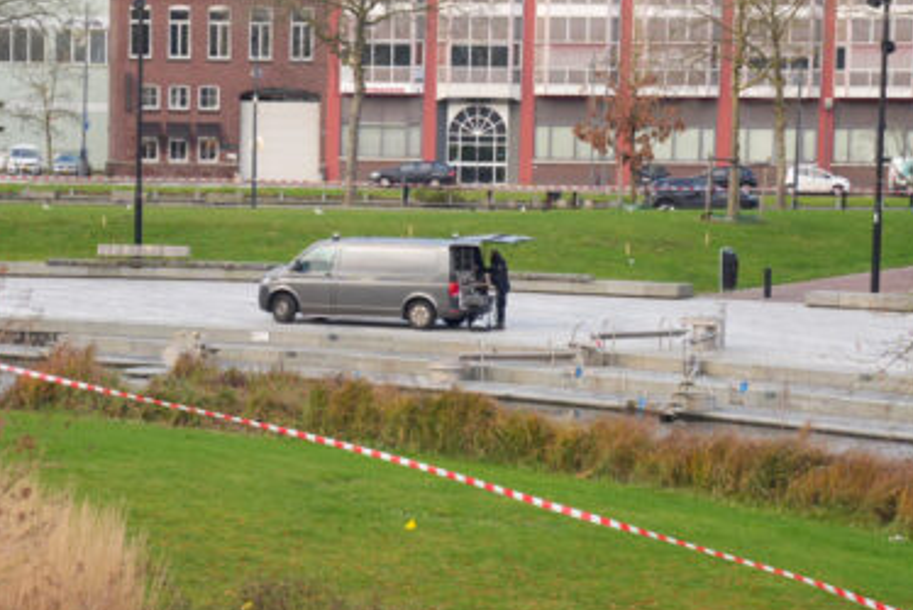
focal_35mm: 131
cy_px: 395
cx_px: 259
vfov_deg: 10.5
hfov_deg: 15.6
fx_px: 3325
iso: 500
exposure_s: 1/250
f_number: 5
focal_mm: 70
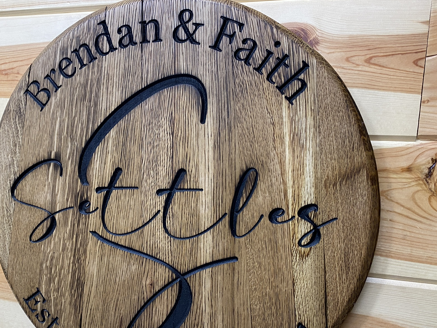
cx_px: 166
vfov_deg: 41.4
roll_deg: -1.8
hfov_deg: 53.4
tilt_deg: -8.3
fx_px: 429
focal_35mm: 34
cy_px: 210
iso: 100
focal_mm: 4.25
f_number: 1.8
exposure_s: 1/60
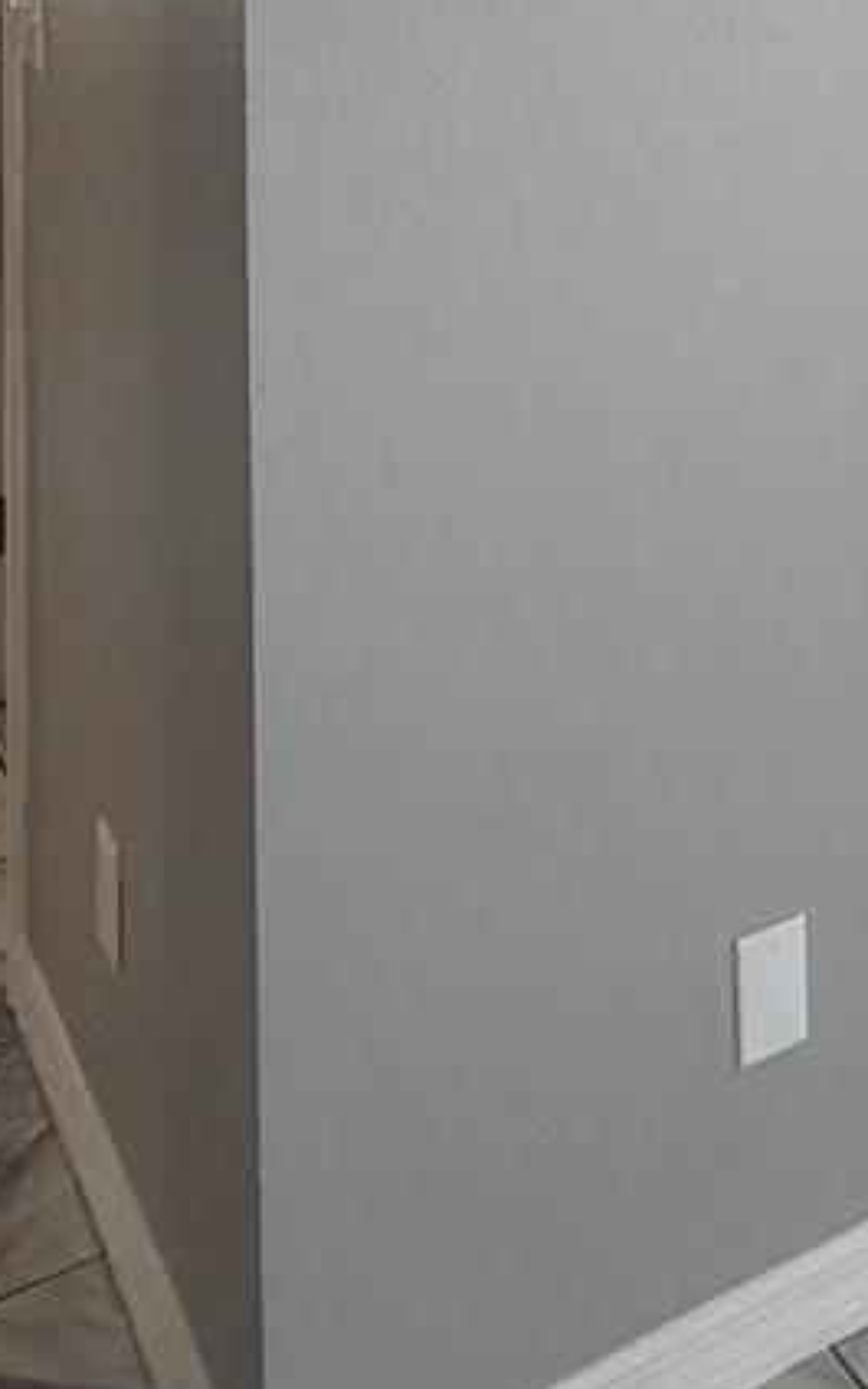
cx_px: 1081
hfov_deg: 21.3
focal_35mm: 56
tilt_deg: -1.7
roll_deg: +0.5
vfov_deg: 30.8
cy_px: -272
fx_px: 2120
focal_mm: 2.22
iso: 200
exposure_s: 1/60
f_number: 2.2
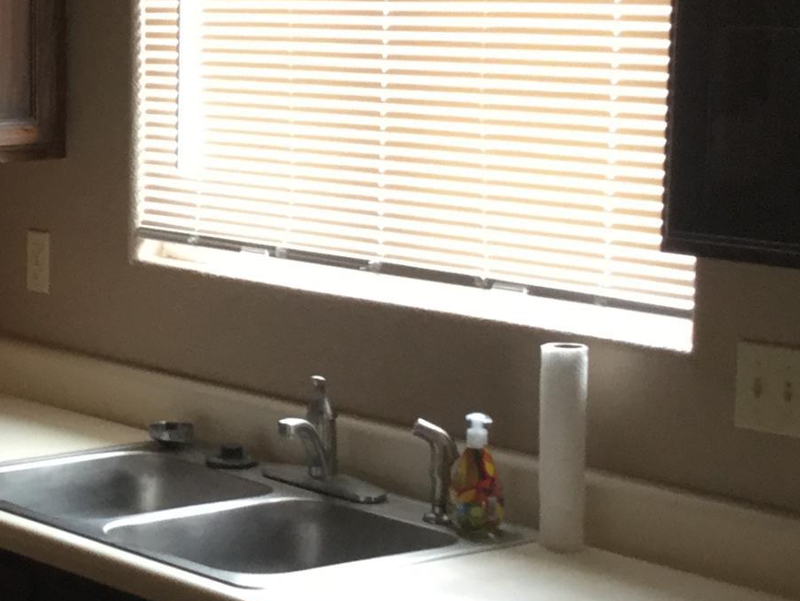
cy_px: 287
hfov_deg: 17.9
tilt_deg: -10.0
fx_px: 2404
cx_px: -178
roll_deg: -0.1
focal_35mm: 104
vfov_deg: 14.2
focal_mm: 3.3
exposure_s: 1/30
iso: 50
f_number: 2.4
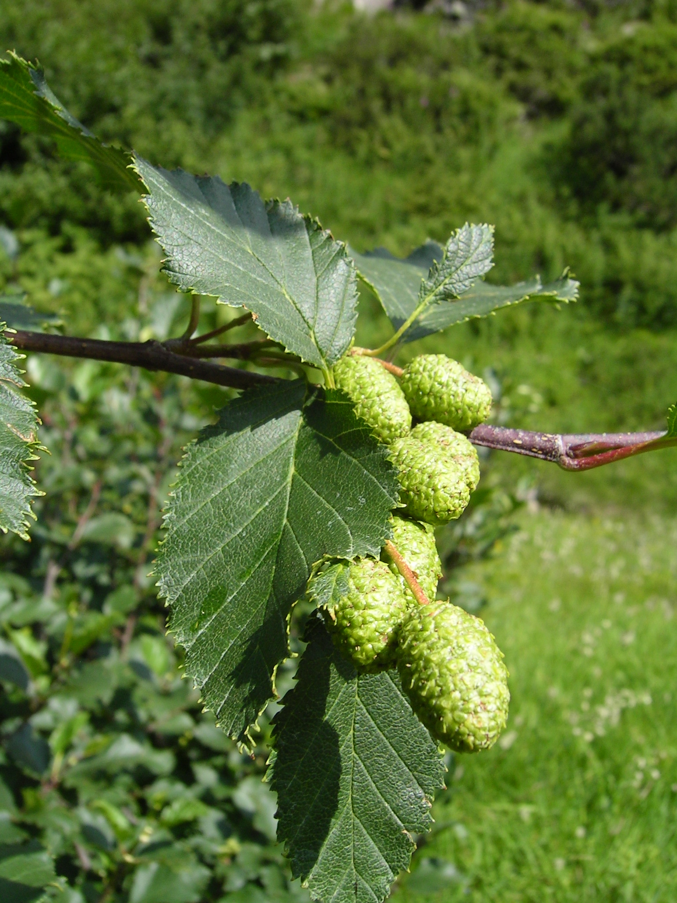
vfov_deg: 51.4
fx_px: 939
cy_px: 452
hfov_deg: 39.7
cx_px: 338
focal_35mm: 36
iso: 50
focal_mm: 5.6
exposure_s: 1/244
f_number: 4.8
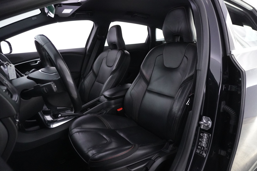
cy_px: 86
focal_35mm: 24
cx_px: 128
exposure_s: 1/125
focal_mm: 16
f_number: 3.5
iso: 6400
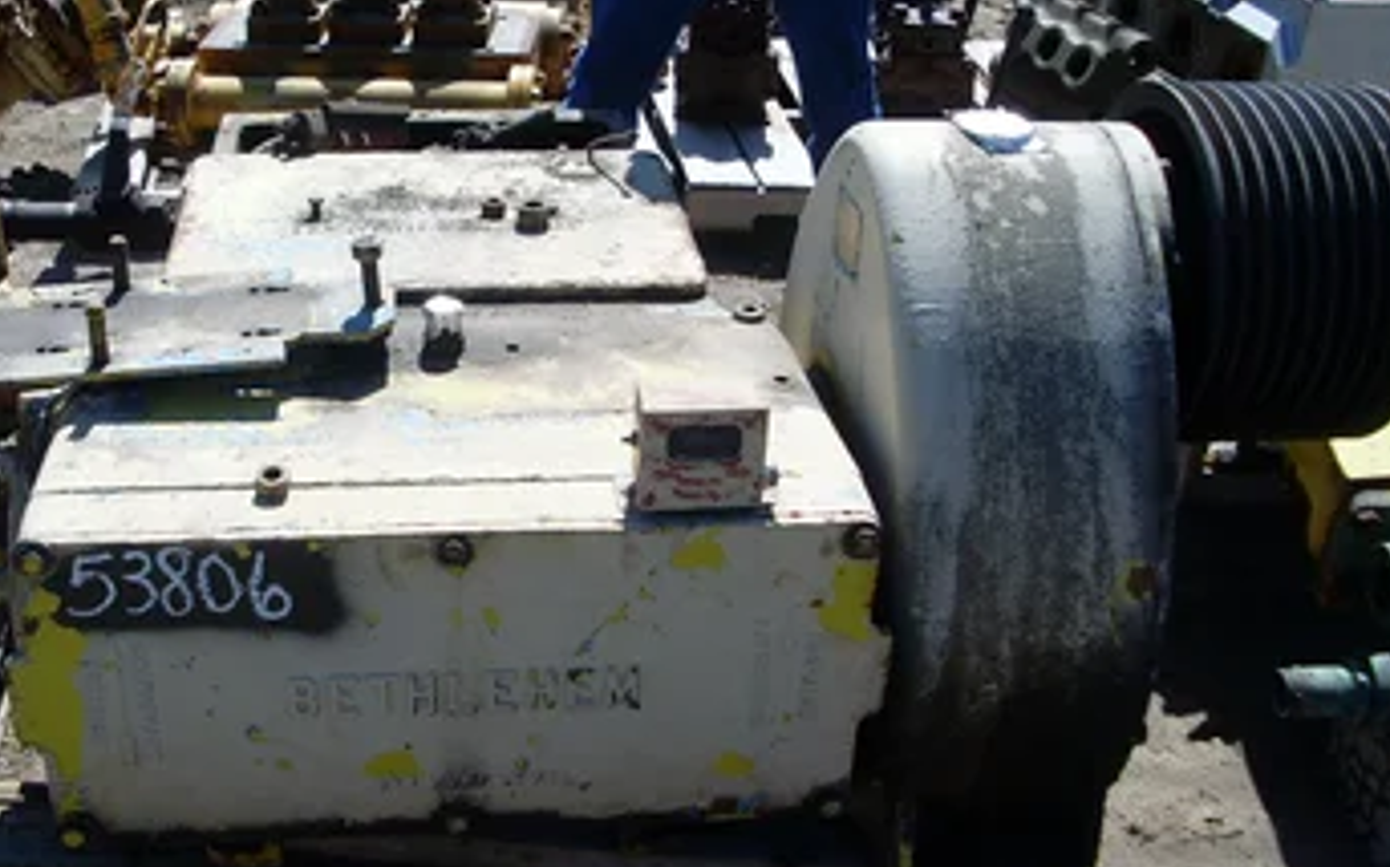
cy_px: 405
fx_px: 1780
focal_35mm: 47
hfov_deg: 42.6
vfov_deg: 27.4
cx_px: 640
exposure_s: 1/250
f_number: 7.7
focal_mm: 6.3
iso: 80
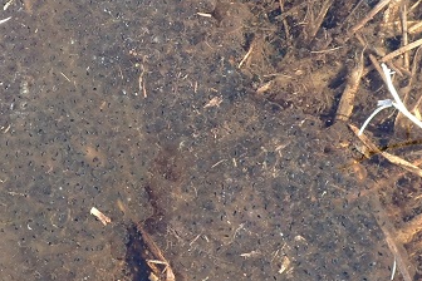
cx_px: 55
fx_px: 1090
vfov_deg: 14.6
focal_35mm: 93
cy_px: 64
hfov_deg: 21.5
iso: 100
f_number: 3.2
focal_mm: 5.5
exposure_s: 1/80
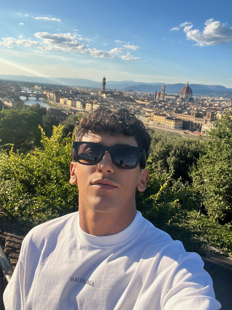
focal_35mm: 30
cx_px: 116
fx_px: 268
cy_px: 155
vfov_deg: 60.0
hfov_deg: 46.8
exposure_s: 1/318
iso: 32
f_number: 2.2
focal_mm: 2.71
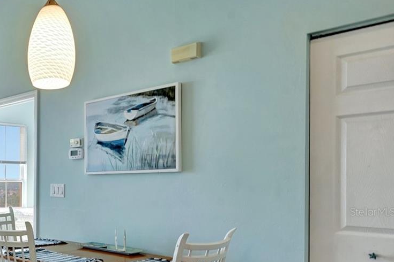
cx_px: -31
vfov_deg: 34.8
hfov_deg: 42.0
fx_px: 405
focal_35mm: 37
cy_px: 212
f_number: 8
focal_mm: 17
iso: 500
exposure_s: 1/60
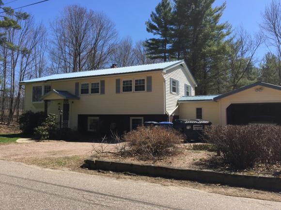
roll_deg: -1.6
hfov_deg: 61.7
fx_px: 235
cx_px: 140
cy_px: 105
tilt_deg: +2.3
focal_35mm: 29
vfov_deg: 48.2
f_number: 2.2
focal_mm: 4.15
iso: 32
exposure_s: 1/1319
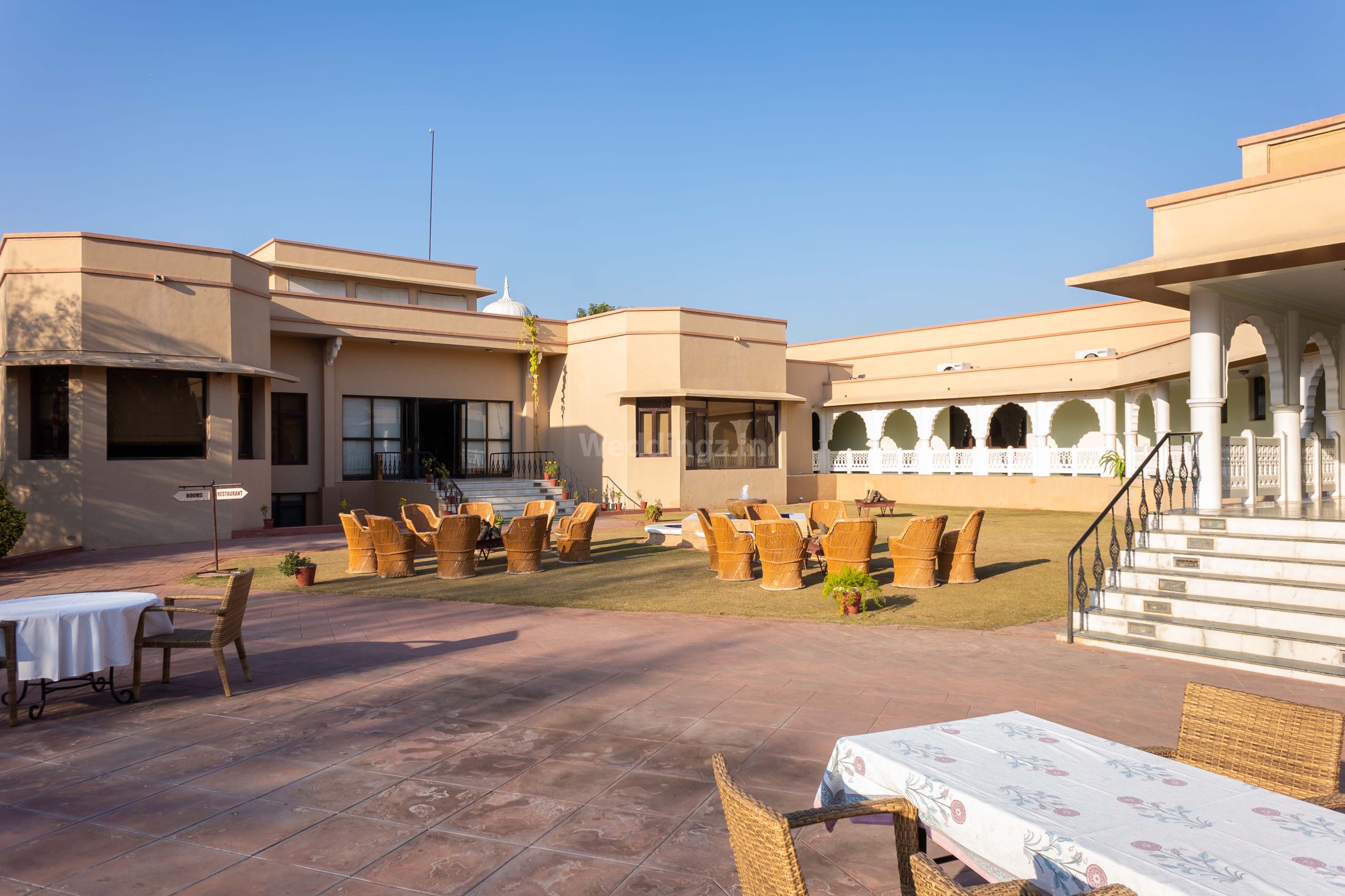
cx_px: 672
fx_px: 897
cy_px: 448
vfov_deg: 53.1
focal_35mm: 24
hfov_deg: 73.7
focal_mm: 16
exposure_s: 1/100
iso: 50
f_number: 8
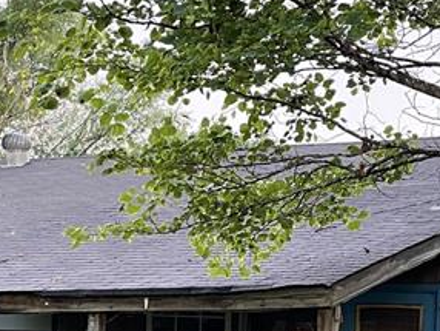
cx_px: 211
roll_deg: -1.5
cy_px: 354
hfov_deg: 21.1
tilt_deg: -0.5
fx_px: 1183
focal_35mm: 93
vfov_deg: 15.5
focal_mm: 4.2
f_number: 1.6
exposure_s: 1/79
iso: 125
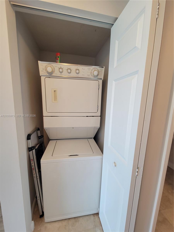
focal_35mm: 13
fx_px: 87
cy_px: 116
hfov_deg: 89.9
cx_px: 87
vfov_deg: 106.2
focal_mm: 2.2
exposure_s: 1/59
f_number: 2.2
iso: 125
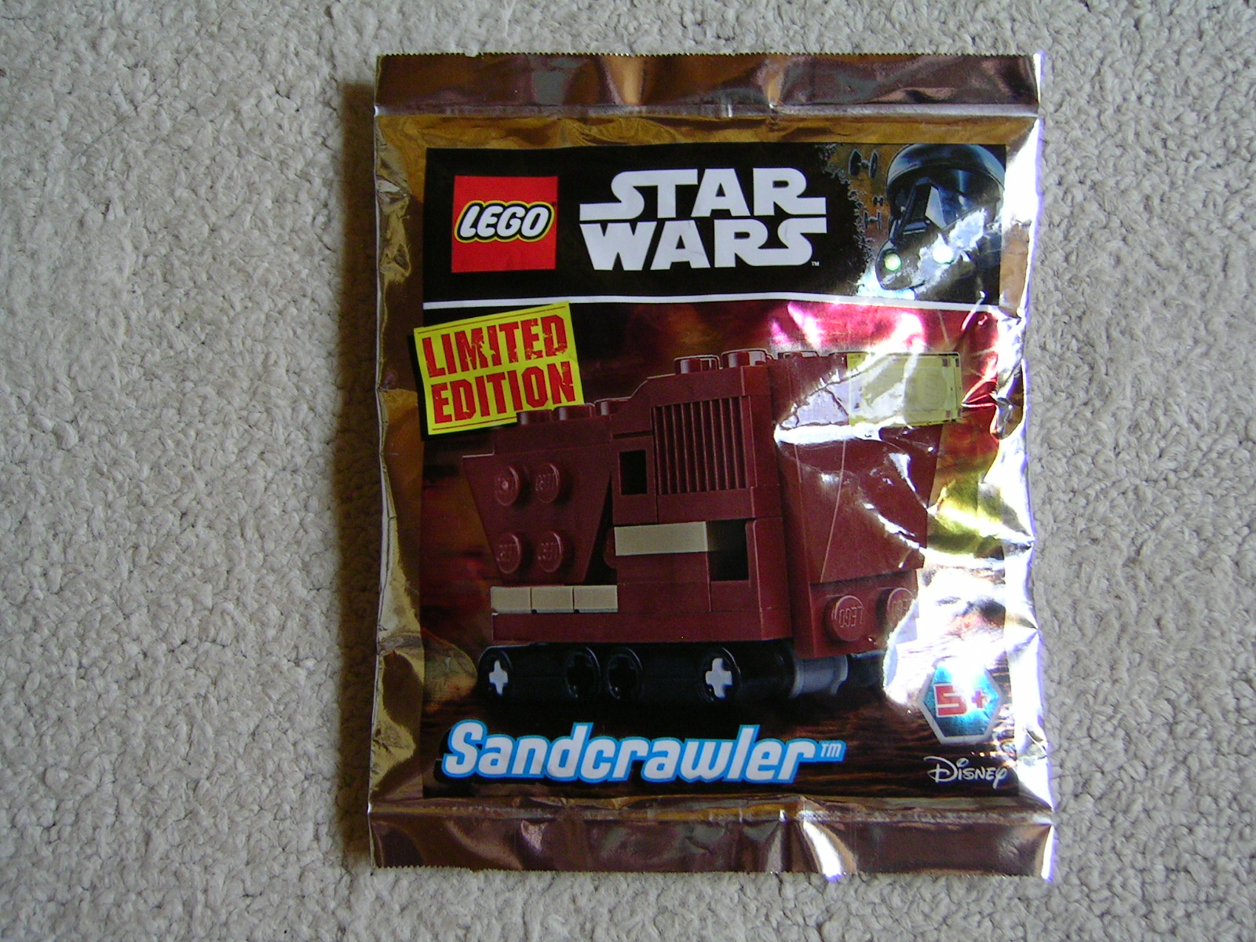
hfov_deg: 51.4
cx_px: 628
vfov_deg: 39.7
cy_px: 471
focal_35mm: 36
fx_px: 1306
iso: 100
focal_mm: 5.6
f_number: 2.8
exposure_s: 1/30.2
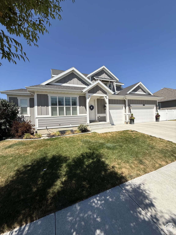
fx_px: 95
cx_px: 88
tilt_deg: +1.2
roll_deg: +1.9
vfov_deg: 102.1
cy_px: 118
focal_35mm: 14
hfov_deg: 85.7
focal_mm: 2.22
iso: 50
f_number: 2.2
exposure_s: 1/2506
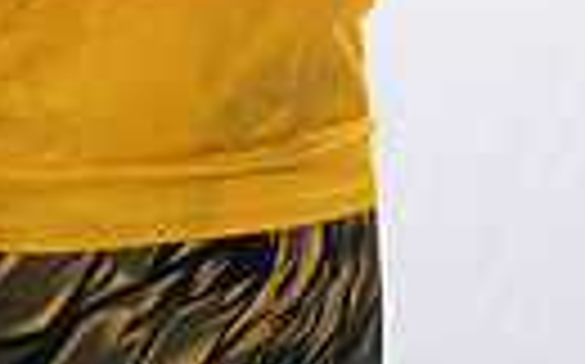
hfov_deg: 9.7
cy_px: -490
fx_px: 3425
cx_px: 72
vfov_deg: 5.9
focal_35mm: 215
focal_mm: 61
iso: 1250
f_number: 11
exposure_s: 1/250
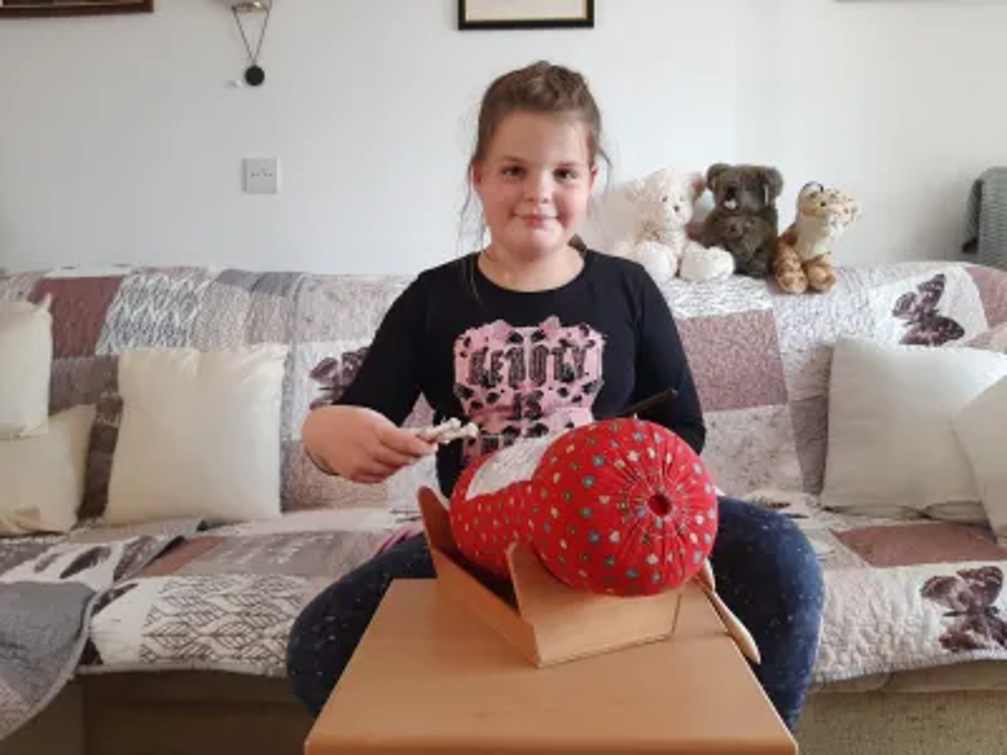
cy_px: 378
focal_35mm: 27
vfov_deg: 51.4
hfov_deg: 65.3
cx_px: 504
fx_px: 785
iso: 80
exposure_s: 1/50
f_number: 1.7
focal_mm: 3.93
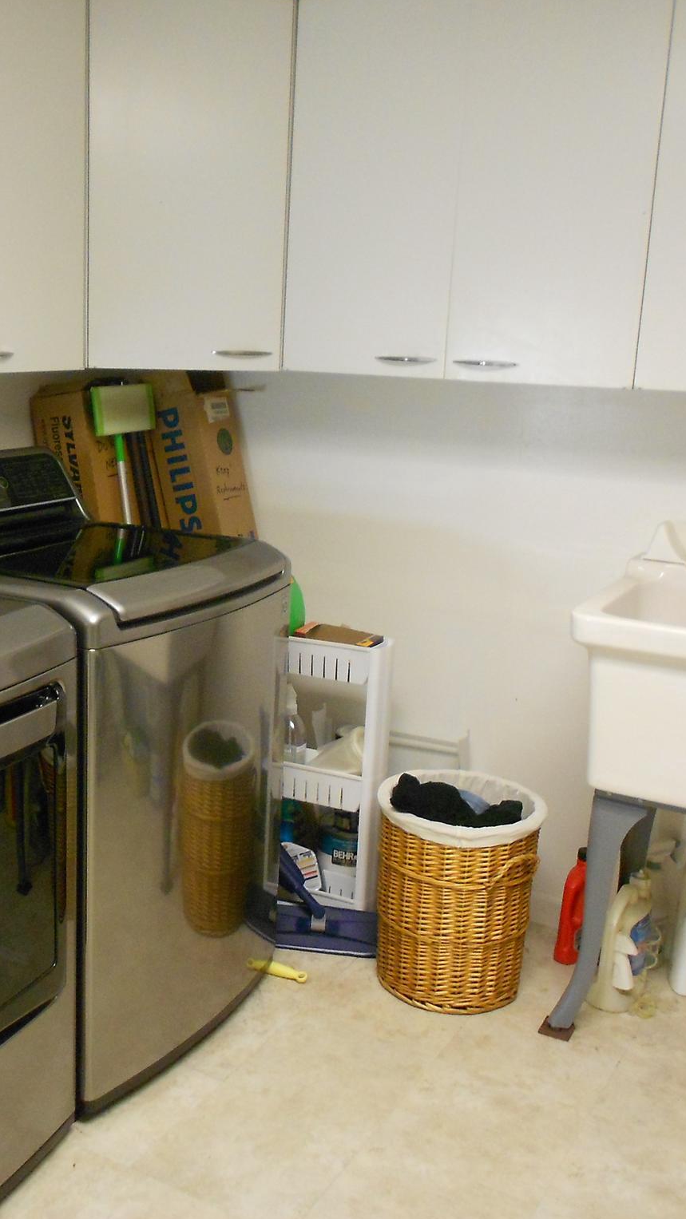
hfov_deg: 30.8
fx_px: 1229
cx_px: 204
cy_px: 609
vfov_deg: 52.8
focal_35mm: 38
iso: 320
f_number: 3.2
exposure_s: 1/30
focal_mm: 4.6
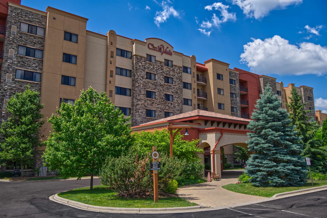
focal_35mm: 30
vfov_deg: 43.6
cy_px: 109
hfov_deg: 62.0
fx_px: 272
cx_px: 164
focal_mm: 20
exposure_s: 1/1000
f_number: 8
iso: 400
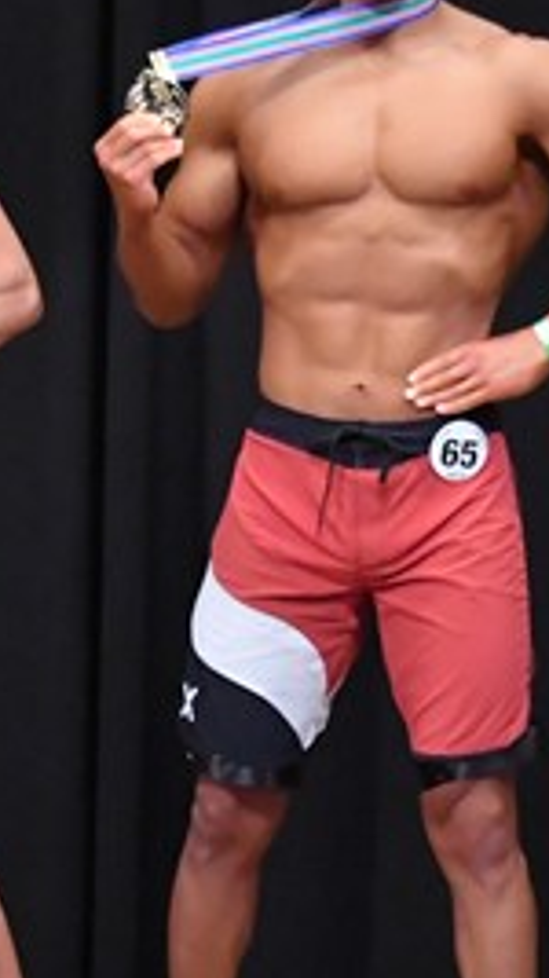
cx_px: 167
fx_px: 15879
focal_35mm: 613
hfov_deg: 2.0
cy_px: 494
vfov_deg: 3.5
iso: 8000
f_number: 5.6
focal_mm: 135
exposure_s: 1/400
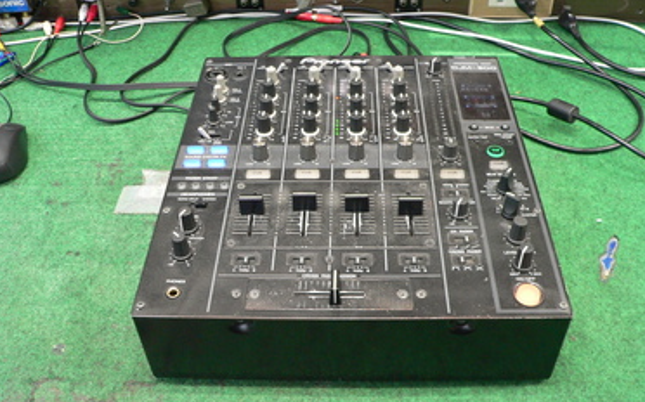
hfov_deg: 50.4
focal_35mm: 39
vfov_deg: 32.7
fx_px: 685
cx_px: 326
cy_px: 202
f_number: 2.8
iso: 200
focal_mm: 6
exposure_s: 1/8
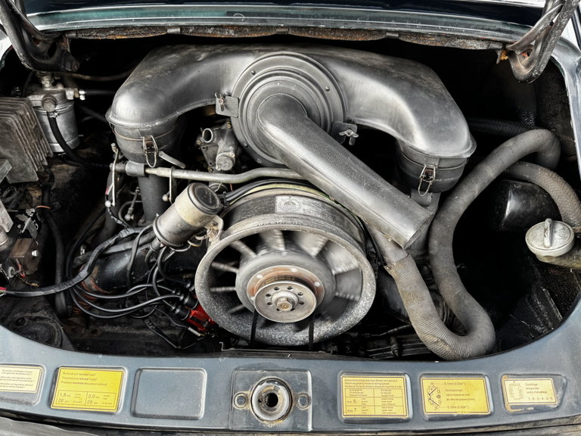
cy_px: 218
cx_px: 290
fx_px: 403
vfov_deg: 56.8
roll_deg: -1.6
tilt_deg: -44.0
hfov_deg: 71.6
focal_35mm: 24
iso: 80
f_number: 1.78
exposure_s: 1/301
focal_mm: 6.76
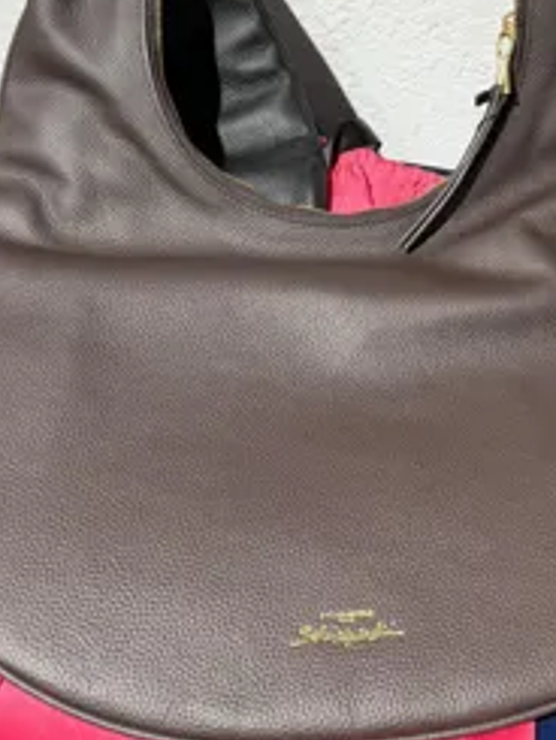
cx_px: 387
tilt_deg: -40.8
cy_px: 148
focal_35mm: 47
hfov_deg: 30.6
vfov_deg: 38.9
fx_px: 1006
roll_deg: +0.4
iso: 64
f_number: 1.78
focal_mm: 6.76
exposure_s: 1/121
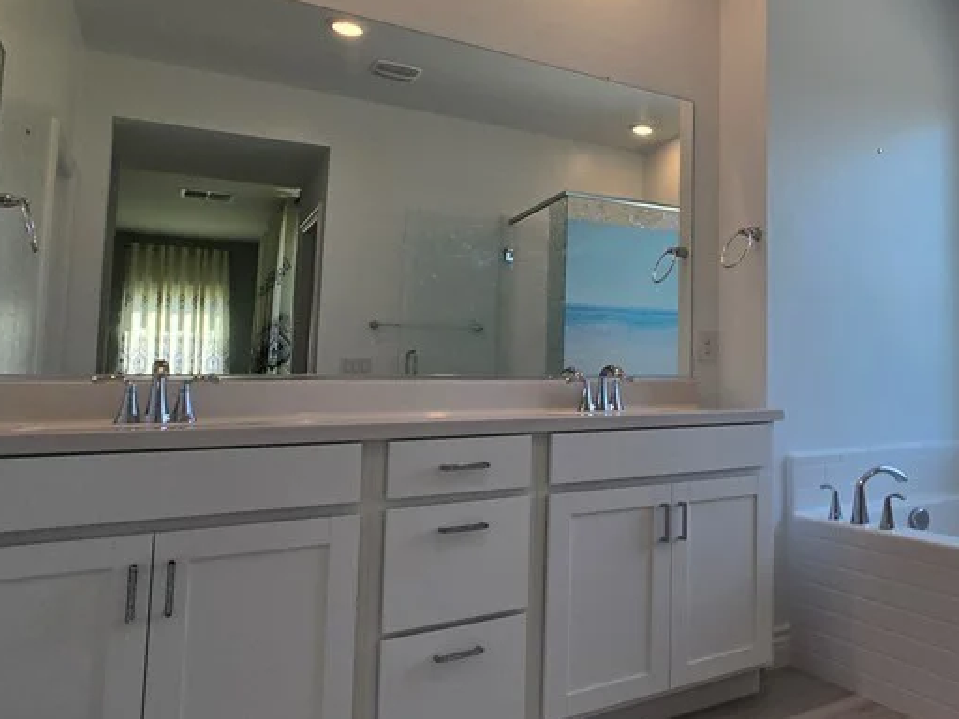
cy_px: 311
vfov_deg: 52.9
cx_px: 813
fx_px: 720
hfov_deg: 59.9
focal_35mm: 26
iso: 50
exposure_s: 1/329
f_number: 2.2
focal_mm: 2.2
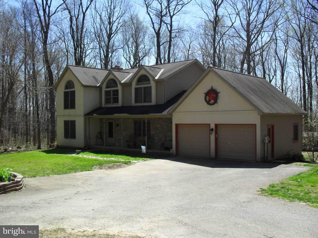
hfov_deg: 52.6
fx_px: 322
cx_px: 159
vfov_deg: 40.7
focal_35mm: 35
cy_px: 119
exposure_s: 1/180
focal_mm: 6.3
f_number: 8.4
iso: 100
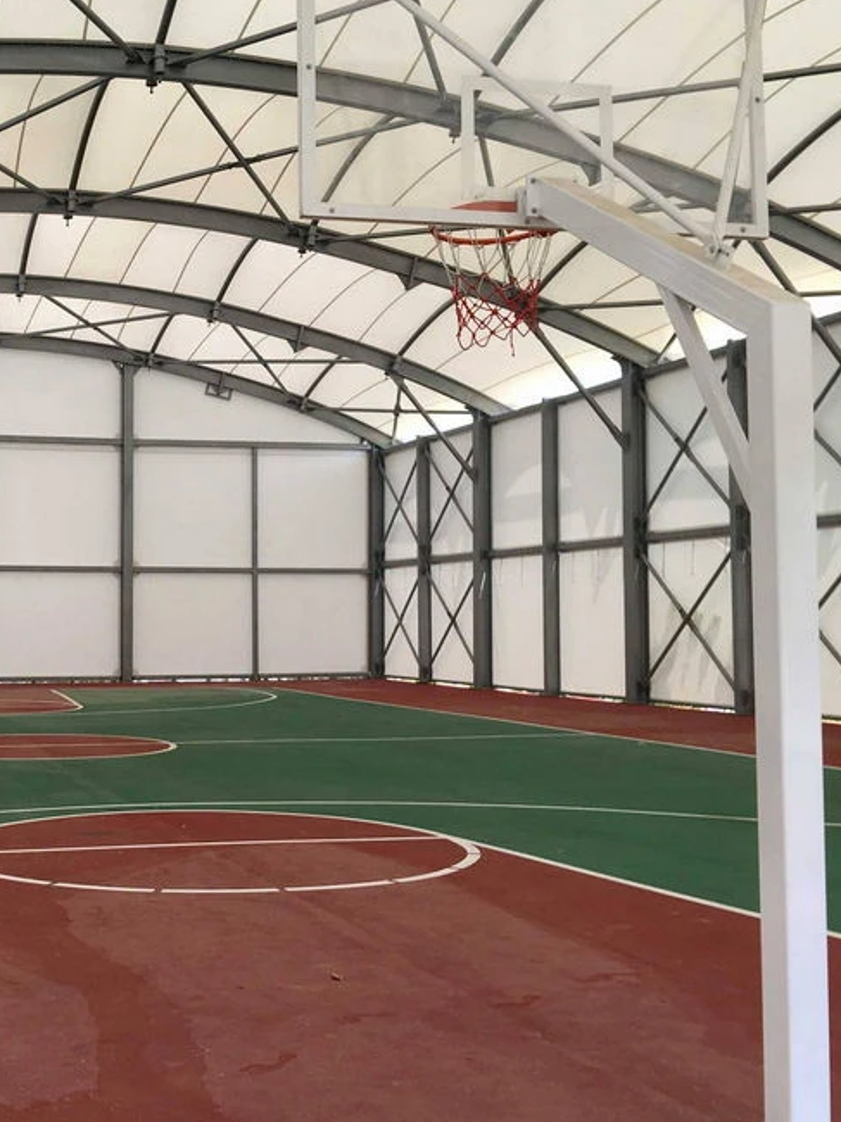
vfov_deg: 42.1
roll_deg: +0.4
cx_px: 157
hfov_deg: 31.3
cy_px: 578
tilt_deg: +5.0
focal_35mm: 45
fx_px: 1459
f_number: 2.2
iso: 25
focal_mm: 4.15
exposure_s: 1/270
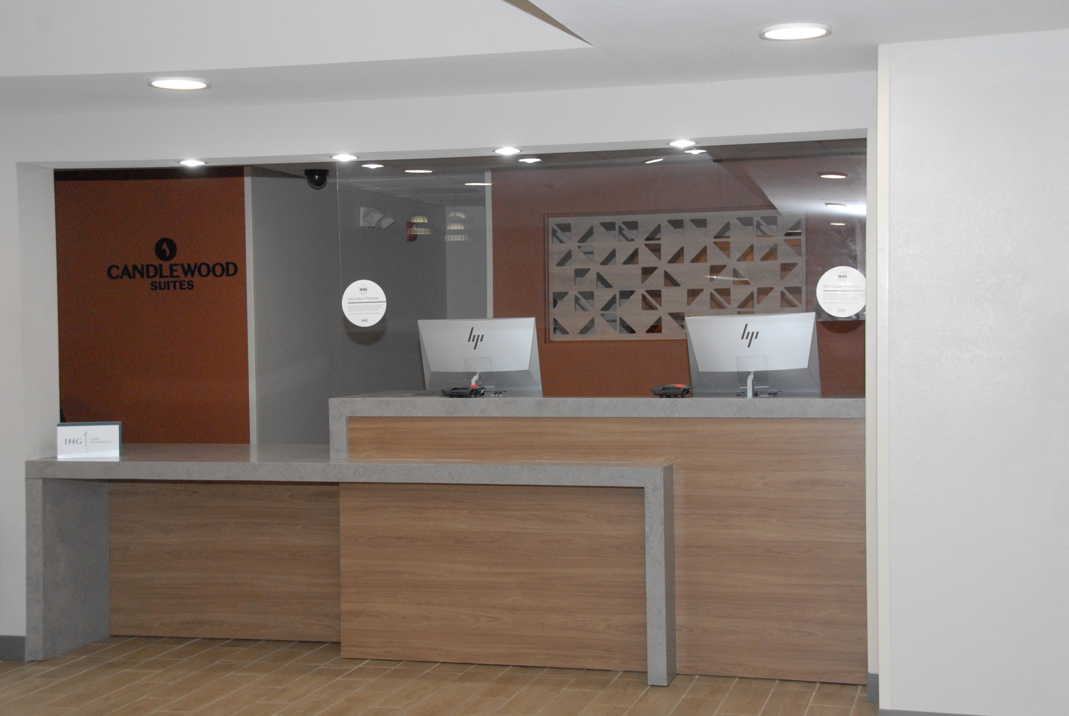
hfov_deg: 37.8
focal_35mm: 52
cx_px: 534
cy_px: 358
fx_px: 1561
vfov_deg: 25.8
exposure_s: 1/60
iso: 1250
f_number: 8
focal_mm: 35
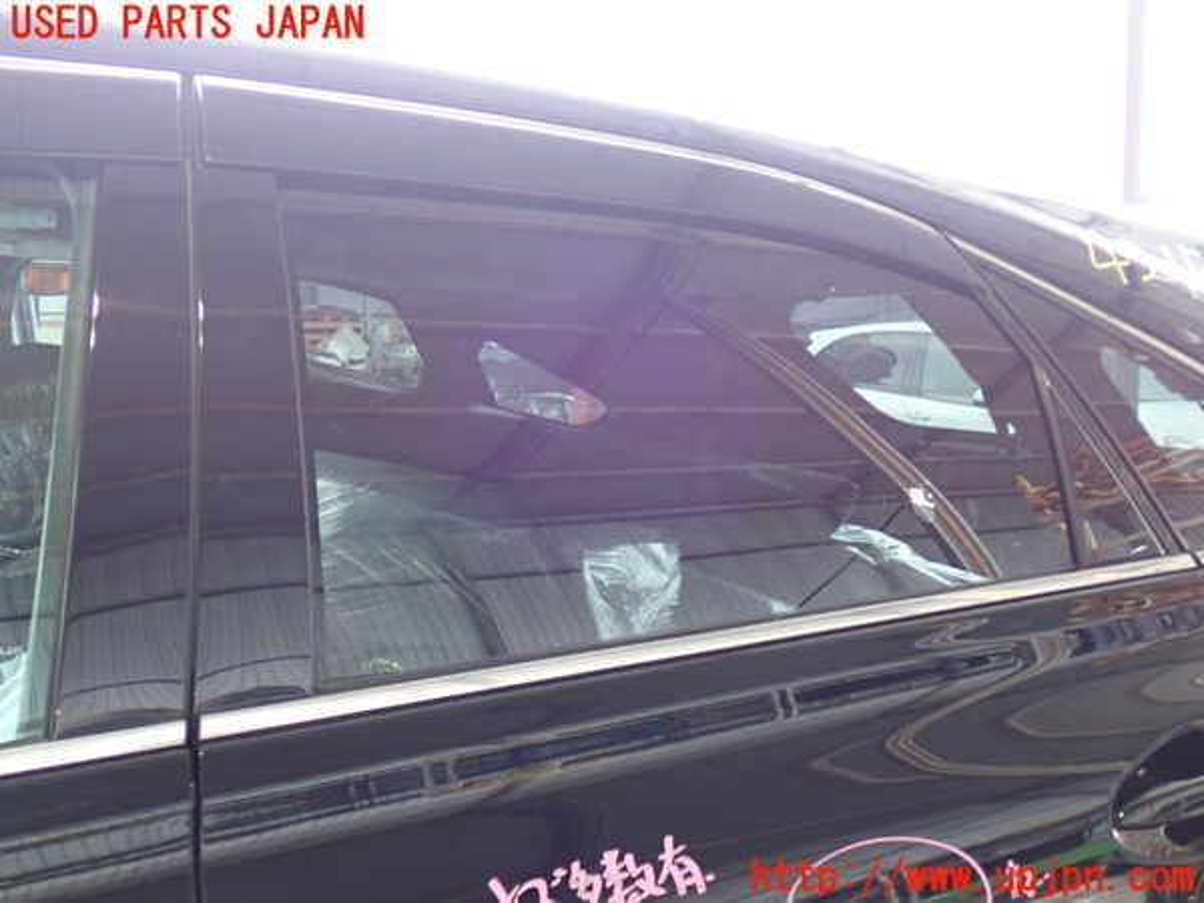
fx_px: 1322
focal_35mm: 38
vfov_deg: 37.7
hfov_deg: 49.0
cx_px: 602
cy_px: 452
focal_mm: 6.83
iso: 400
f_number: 2.7
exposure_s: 1/40
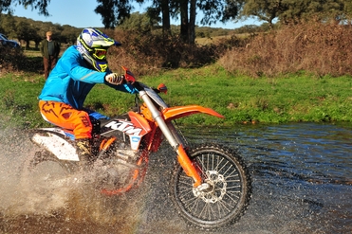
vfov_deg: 21.3
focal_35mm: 64
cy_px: 98
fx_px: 622
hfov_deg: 31.6
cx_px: 160
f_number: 9
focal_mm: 35
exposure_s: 1/800
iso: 400
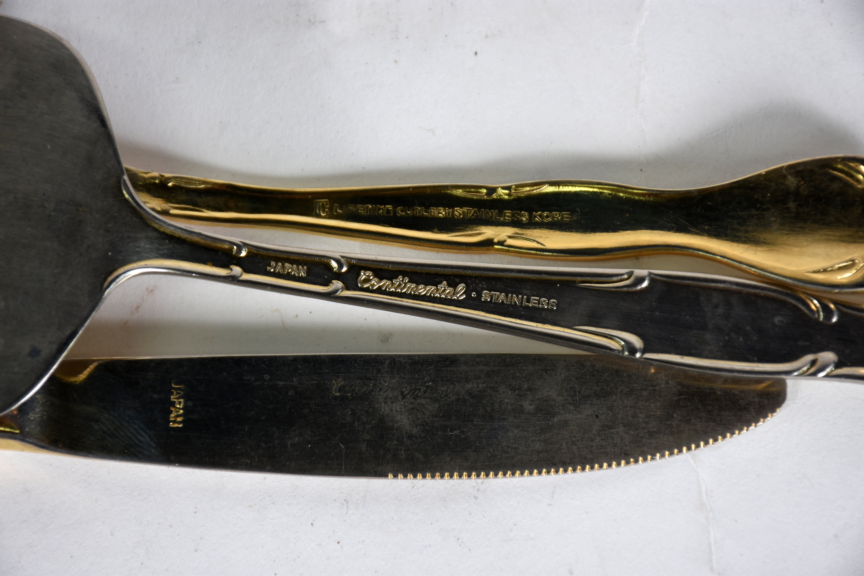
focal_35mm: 174
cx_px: 432
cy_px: 288
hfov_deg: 11.8
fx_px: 4176
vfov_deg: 7.9
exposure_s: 1/50
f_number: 8
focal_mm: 116
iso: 200
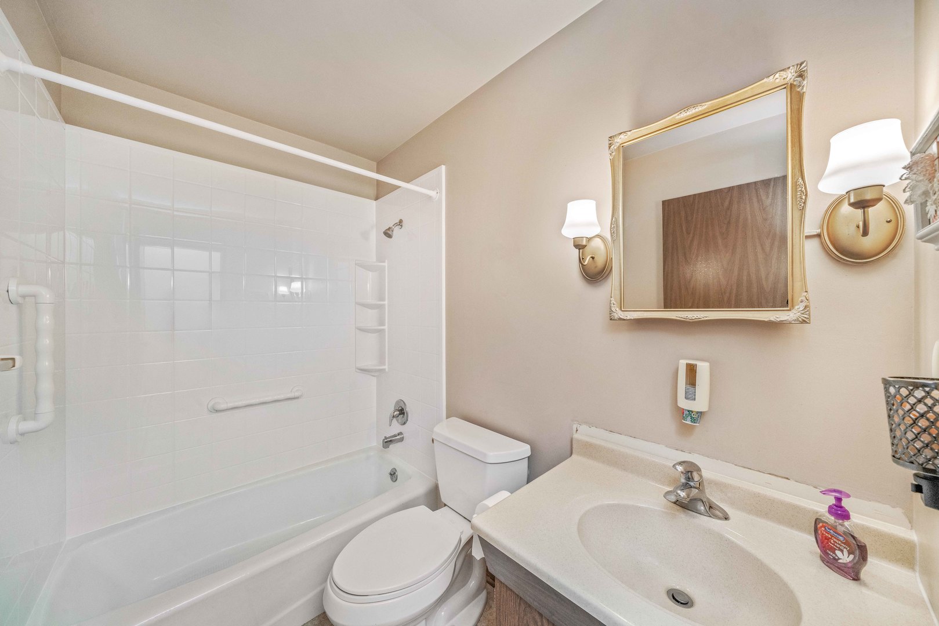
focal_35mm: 12
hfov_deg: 112.6
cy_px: 313
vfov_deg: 90.0
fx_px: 313
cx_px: 470
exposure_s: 1/15
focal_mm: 12
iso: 640
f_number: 10
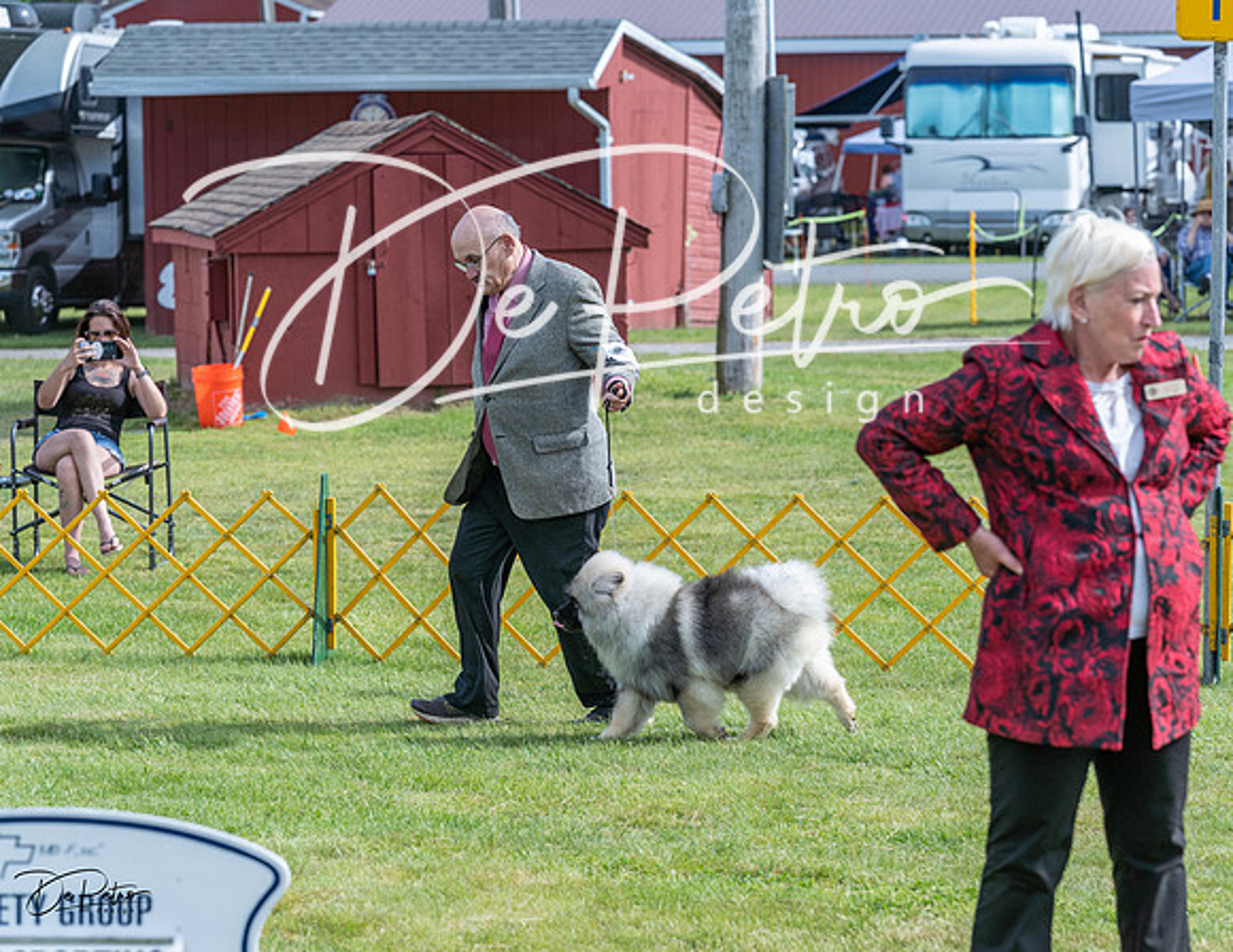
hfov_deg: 14.4
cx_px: 616
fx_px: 4882
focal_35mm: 136
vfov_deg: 11.1
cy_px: 476
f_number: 5.6
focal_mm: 123
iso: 320
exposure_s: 1/1250
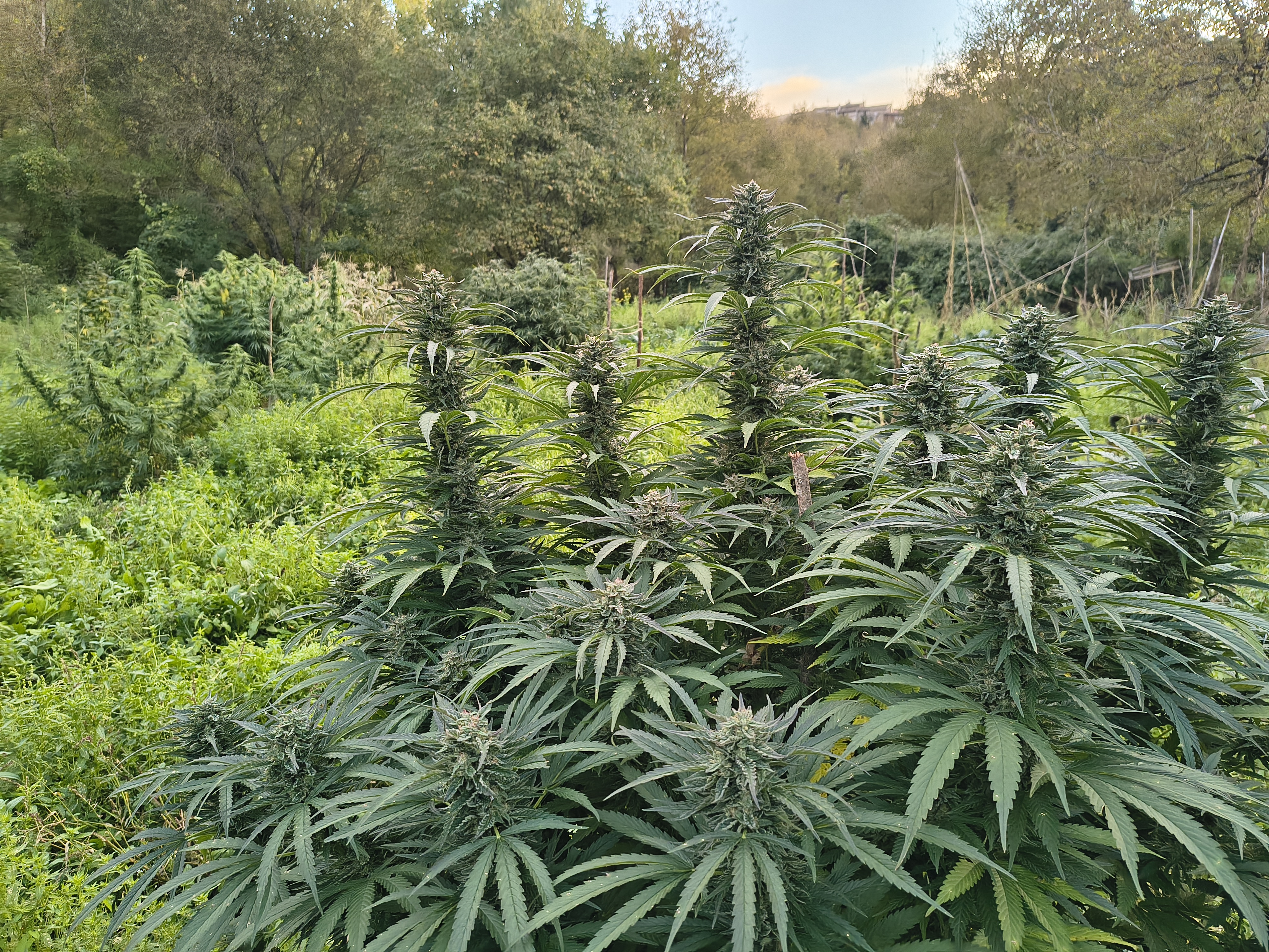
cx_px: 634
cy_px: 476
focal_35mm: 23
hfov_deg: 73.9
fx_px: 843
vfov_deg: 58.9
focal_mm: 5.56
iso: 757
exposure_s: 1/100
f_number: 1.8
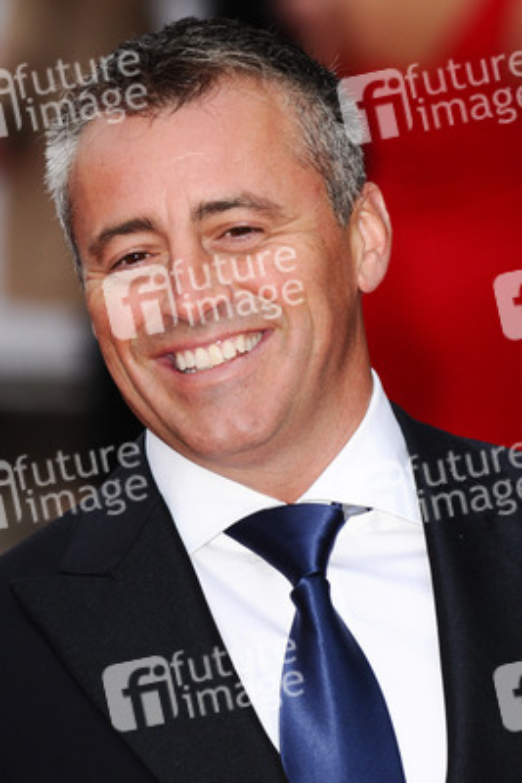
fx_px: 6030
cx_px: 261
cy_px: 392
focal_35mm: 278
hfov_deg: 5.0
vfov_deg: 7.4
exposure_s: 1/200
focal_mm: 185
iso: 320
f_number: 4.5
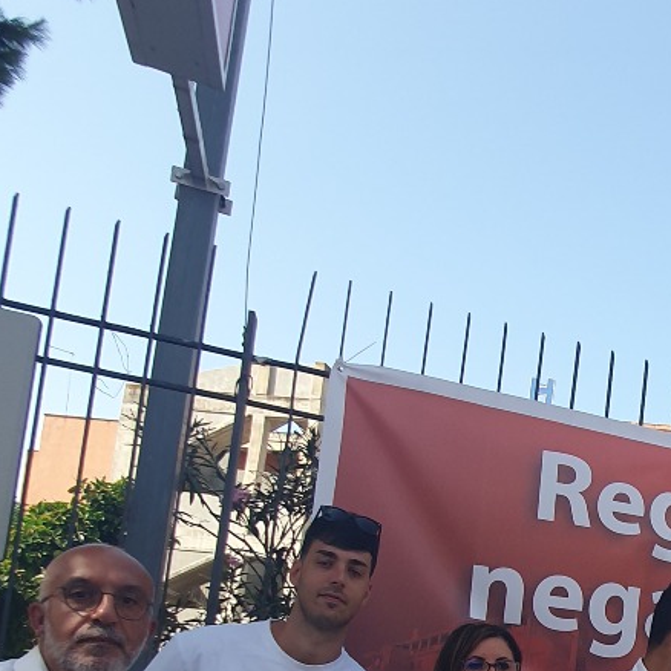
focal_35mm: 42
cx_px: 789
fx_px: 921
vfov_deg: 36.0
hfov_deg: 33.3
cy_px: 676
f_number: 2.2
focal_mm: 1.8
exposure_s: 1/435
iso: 50
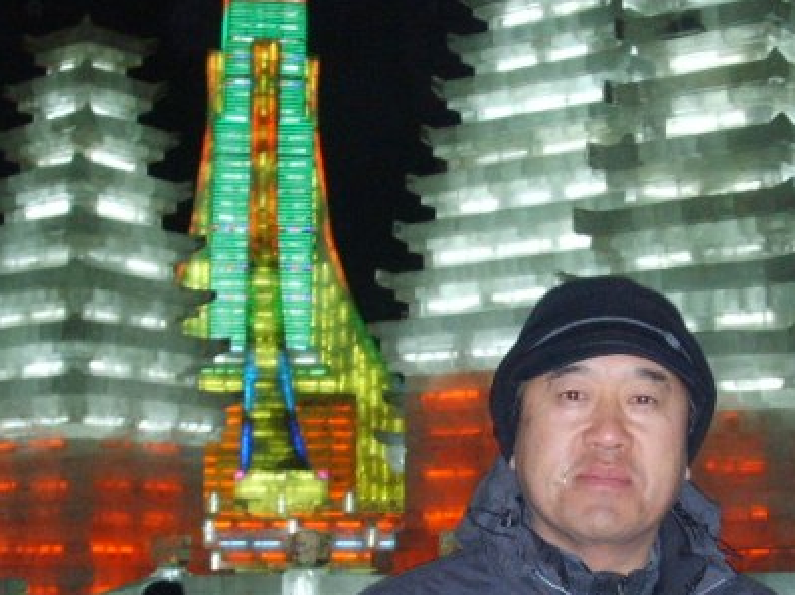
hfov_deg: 24.6
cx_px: 543
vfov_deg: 18.6
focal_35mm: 79
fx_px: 1814
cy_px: 376
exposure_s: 1/45
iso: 219
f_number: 3.5
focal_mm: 6.6
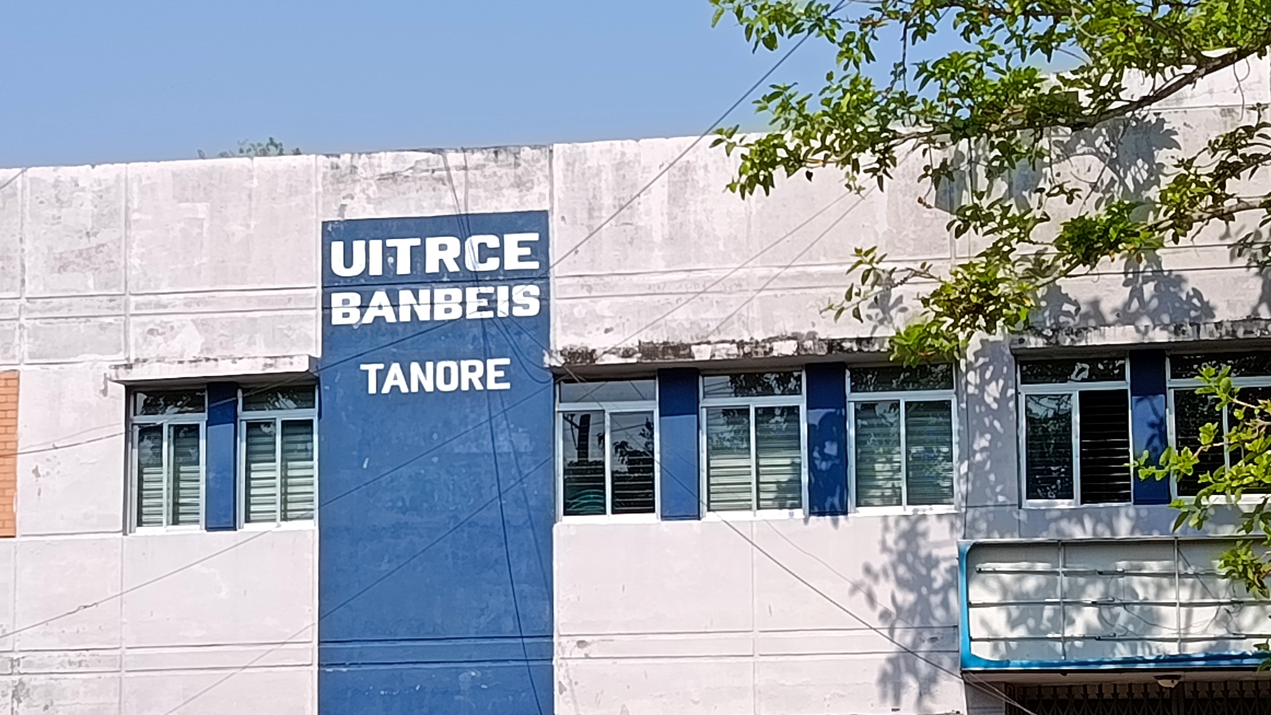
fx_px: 3033
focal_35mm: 90
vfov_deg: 13.4
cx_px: 671
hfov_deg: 23.7
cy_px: 432
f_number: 1.7
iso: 51
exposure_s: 1/636
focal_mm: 5.24
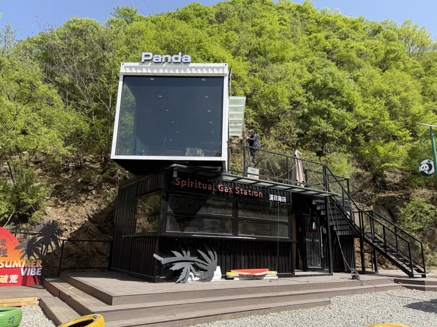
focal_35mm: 25
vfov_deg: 54.9
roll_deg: -1.6
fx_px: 316
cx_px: 217
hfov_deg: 69.4
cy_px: 166
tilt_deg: +14.7
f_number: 1.78
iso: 80
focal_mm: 6.76
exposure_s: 1/1901
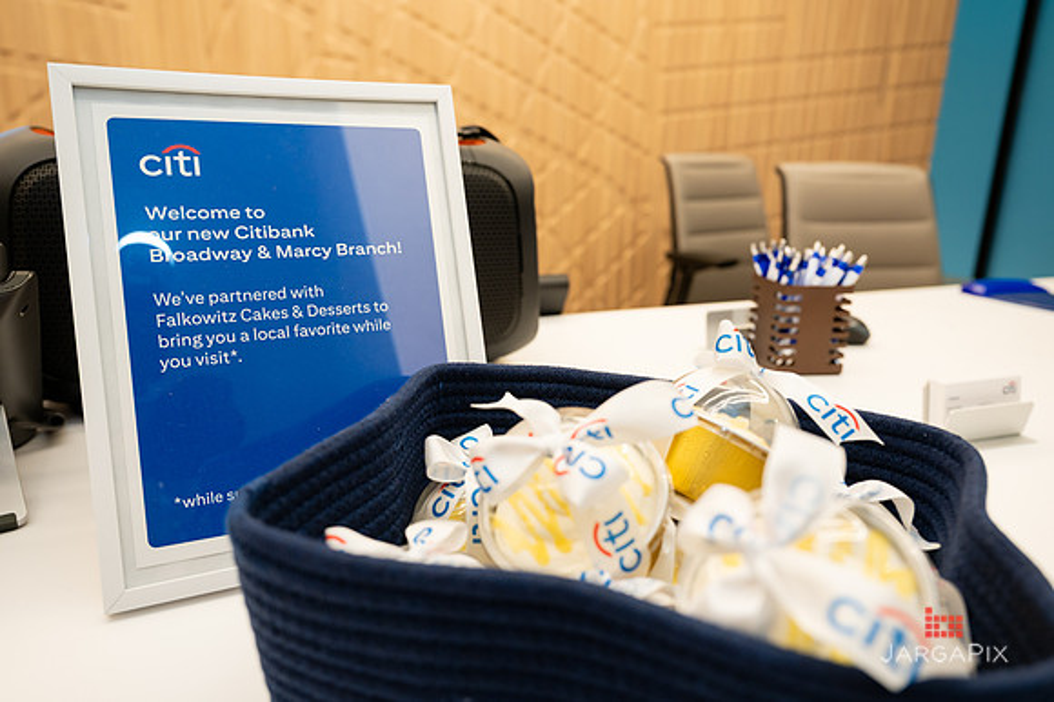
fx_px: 774
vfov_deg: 48.7
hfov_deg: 68.5
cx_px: 528
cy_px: 345
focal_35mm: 26
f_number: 4
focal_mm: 25.5
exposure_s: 1/160
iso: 400
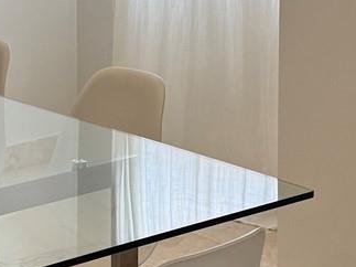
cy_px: -28
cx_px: 128
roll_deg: +0.3
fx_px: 1223
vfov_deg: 12.2
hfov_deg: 16.5
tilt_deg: -6.1
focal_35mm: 119
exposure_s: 1/120
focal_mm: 6.76
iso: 200
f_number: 1.78
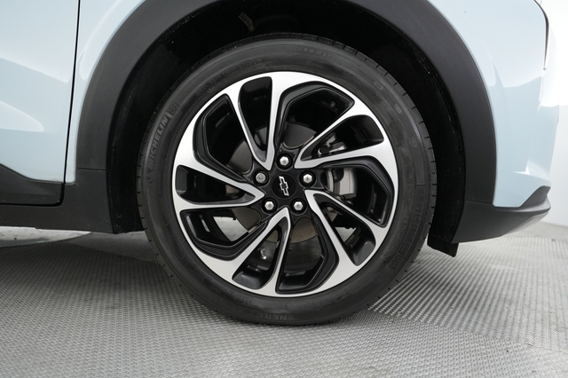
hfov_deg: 71.5
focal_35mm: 25
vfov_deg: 51.2
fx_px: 394
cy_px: 189
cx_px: 284
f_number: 2.8
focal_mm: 25
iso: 4000
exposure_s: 1/160
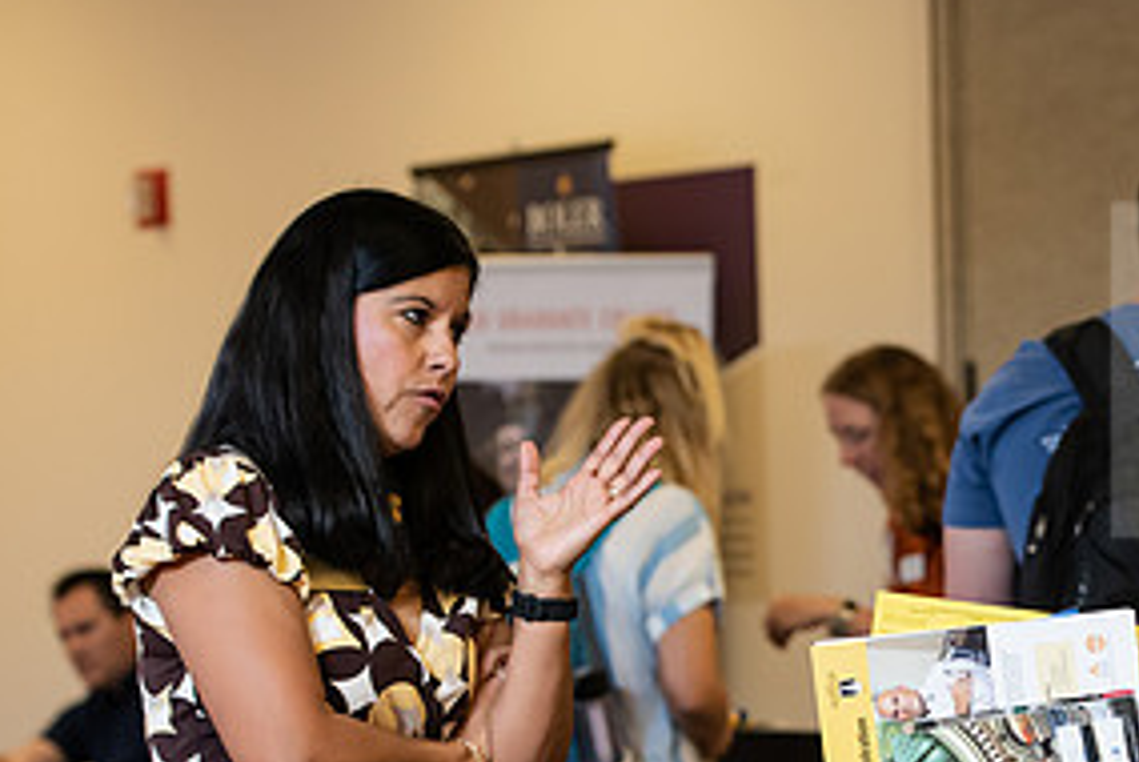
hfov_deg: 13.3
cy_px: 688
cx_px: 991
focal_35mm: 153
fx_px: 4846
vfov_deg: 9.0
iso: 1000
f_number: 3.5
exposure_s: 1/200
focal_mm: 75
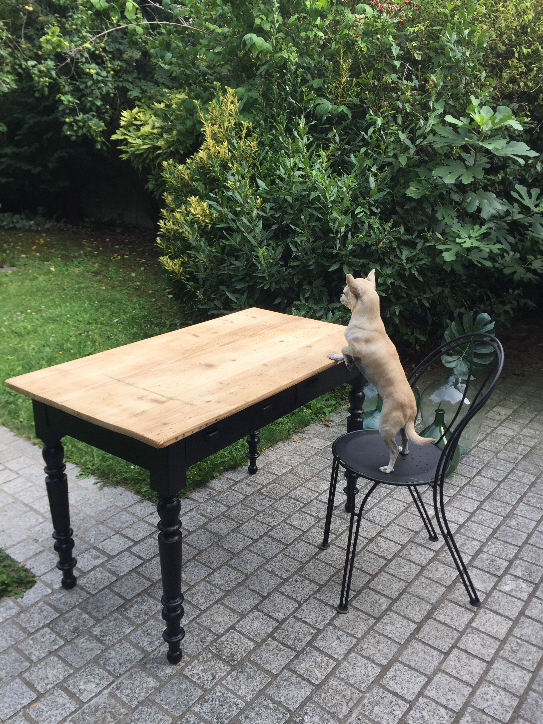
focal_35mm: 29
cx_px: 272
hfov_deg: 48.2
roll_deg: -1.3
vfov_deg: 61.7
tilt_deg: -21.0
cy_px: 362
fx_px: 607
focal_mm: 4.15
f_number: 2.2
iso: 32
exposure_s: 1/618
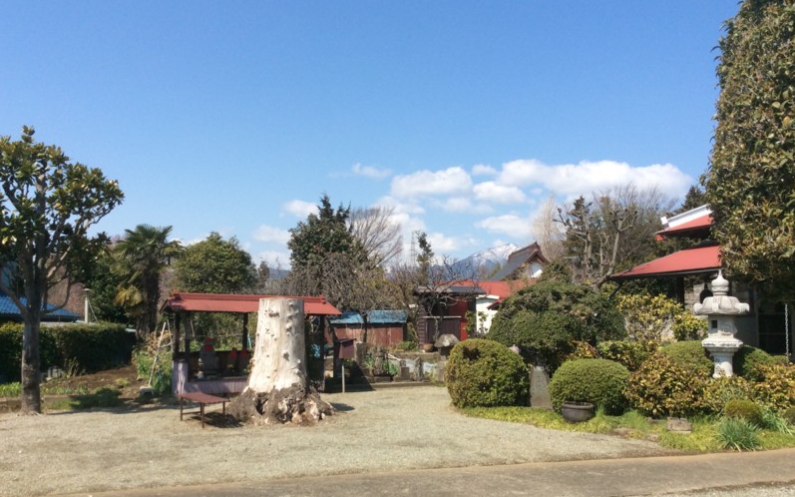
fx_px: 737
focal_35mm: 34
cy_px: 286
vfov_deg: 37.2
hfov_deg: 56.7
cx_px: 398
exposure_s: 1/1395
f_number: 2.4
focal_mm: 3.3
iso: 32
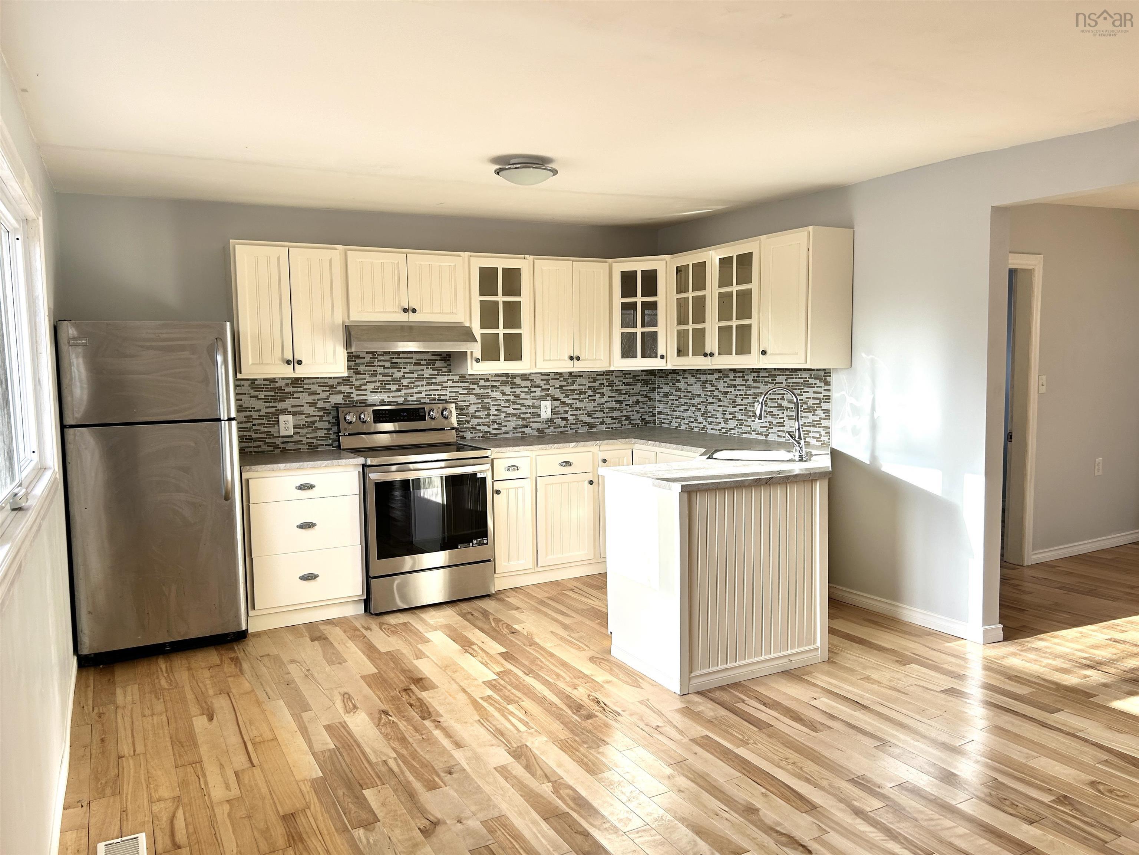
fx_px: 856
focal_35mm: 26
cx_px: 570
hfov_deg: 67.3
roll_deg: +1.2
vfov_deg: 53.1
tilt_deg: -5.4
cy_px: 428
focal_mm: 5.7
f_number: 1.5
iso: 32
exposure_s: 1/141
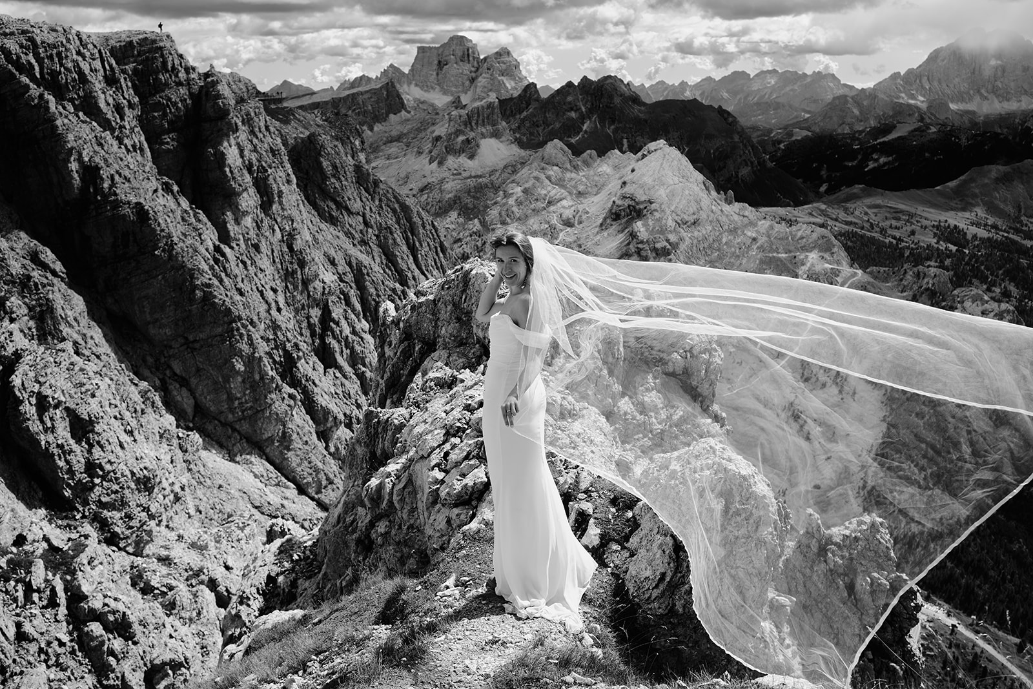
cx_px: 516
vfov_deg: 37.9
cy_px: 344
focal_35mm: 35
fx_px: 1004
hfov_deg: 54.4
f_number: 4
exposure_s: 1/1000
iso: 125
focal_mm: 23
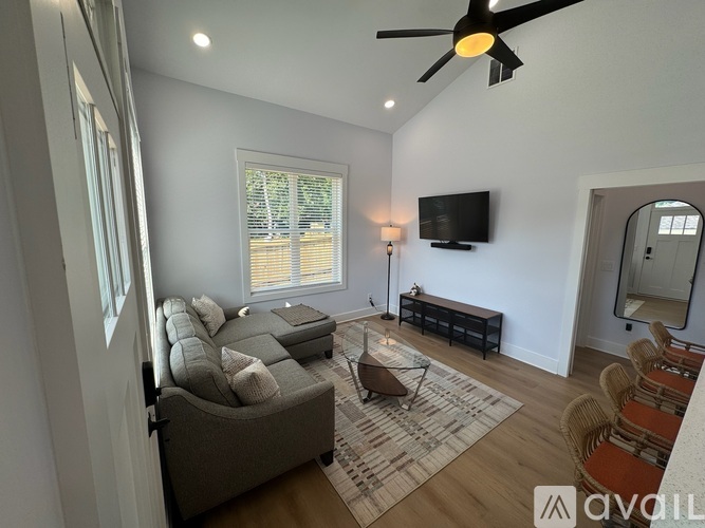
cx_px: 352
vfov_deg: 85.7
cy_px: 264
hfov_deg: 102.1
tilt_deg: -8.2
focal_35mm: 14
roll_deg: -0.3
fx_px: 285
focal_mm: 2.22
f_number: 2.2
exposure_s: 1/178
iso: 40
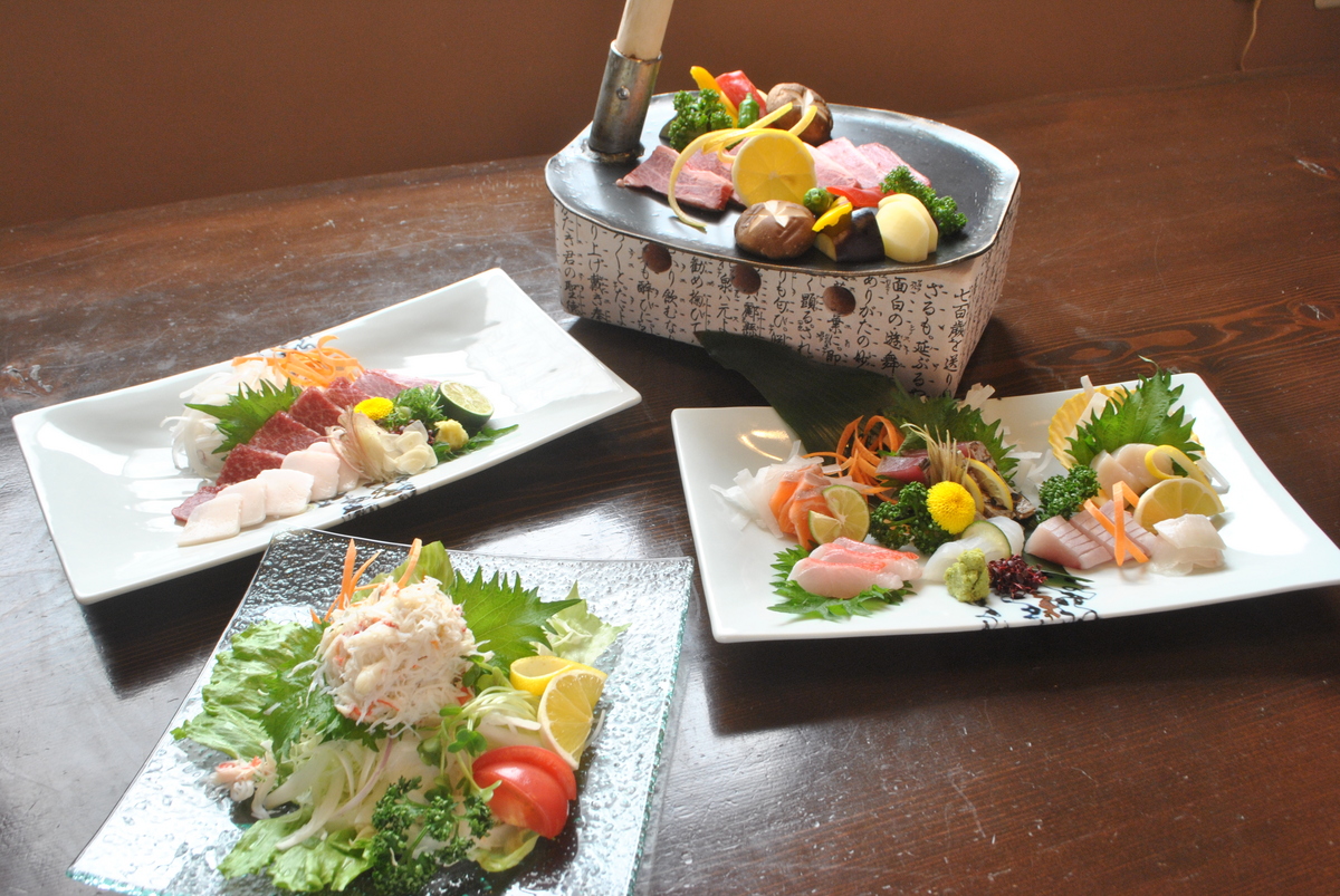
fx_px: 1230
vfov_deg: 40.1
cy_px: 448
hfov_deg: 57.2
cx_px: 670
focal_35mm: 33
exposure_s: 1/6
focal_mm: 22
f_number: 9
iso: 400
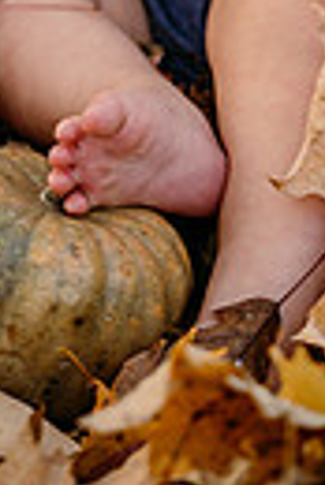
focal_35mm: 121
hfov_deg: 11.4
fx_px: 1634
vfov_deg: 15.4
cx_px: 172
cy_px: -272
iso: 250
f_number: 2.5
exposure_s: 1/500
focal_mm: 35
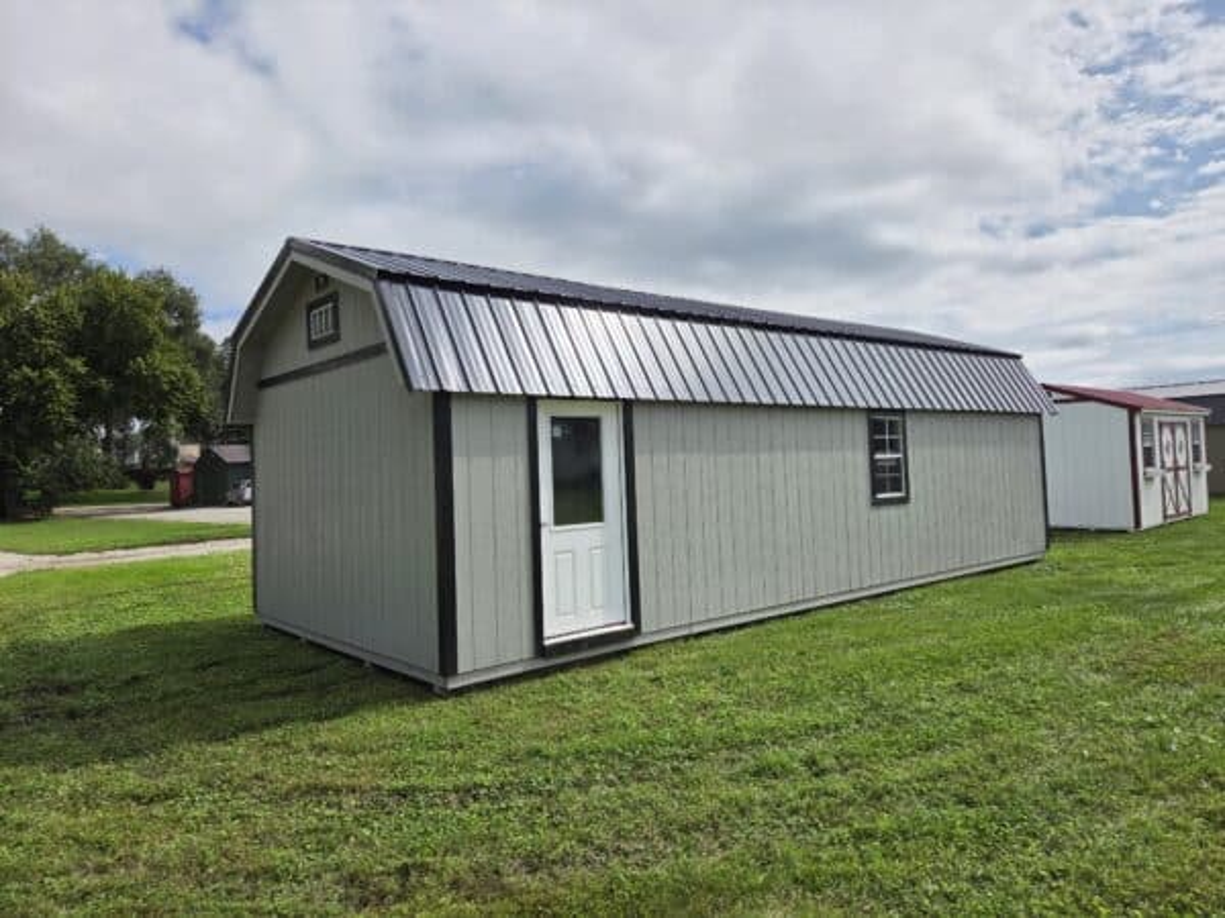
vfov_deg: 58.9
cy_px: 459
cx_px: 612
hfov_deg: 73.9
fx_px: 814
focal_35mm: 23
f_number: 1.8
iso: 80
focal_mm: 5.4
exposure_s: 1/7734
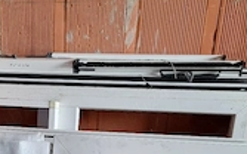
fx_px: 410
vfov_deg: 18.5
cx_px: 62
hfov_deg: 32.9
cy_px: 238
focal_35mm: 61
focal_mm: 6.7
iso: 160
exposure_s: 1/100
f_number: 1.8
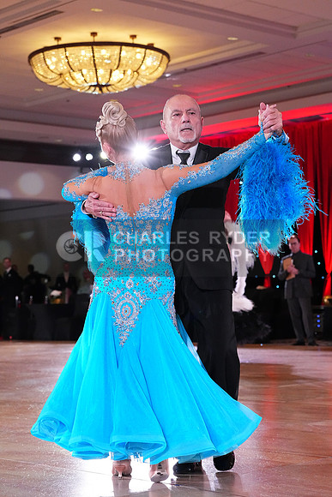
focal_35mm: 74
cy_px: 248
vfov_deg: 27.3
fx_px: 1023
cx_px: 166
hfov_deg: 18.4
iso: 8000
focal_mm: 74
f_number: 5.6
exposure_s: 1/400
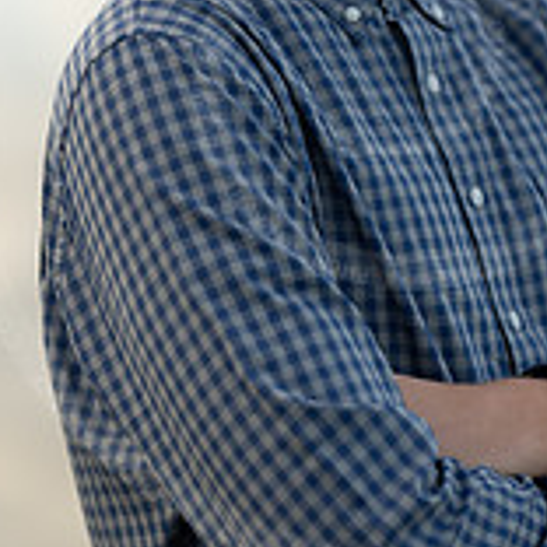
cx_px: 421
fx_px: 3719
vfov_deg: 8.4
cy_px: 140
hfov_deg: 8.4
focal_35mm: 208
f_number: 1.8
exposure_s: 1/1000
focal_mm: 85
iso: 100
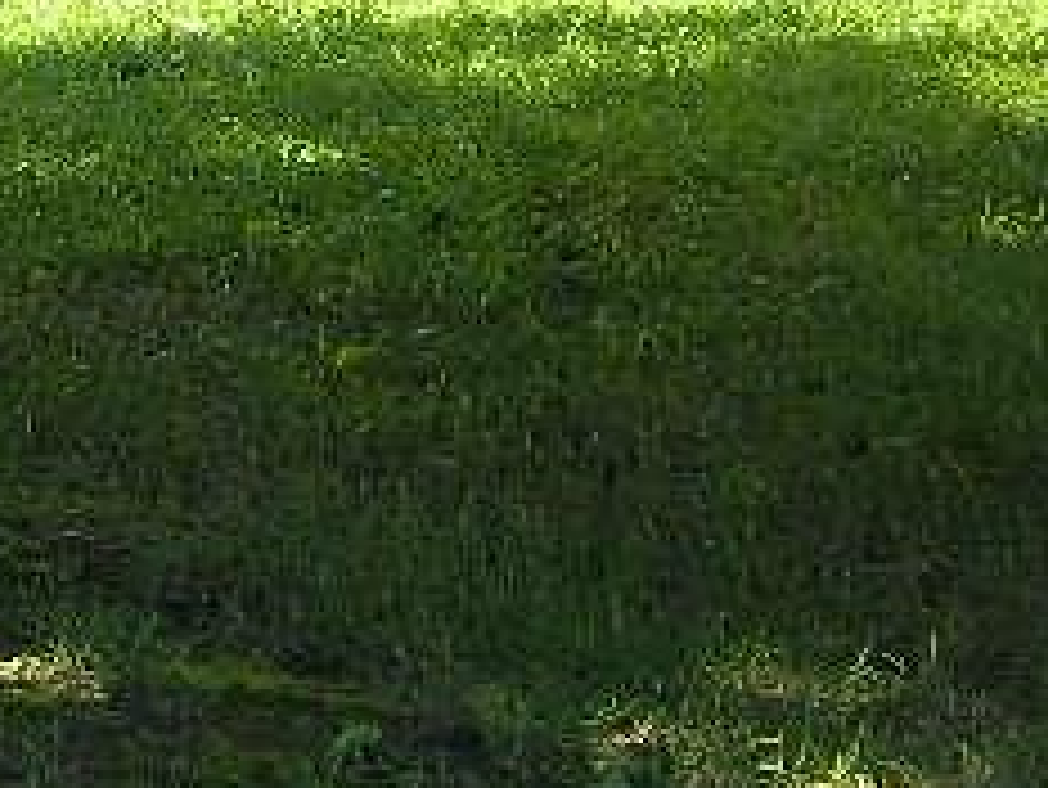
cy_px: -396
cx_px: -481
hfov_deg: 10.6
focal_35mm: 180
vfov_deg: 8.1
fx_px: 5452
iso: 80
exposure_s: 1/160
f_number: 3.5
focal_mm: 7.3
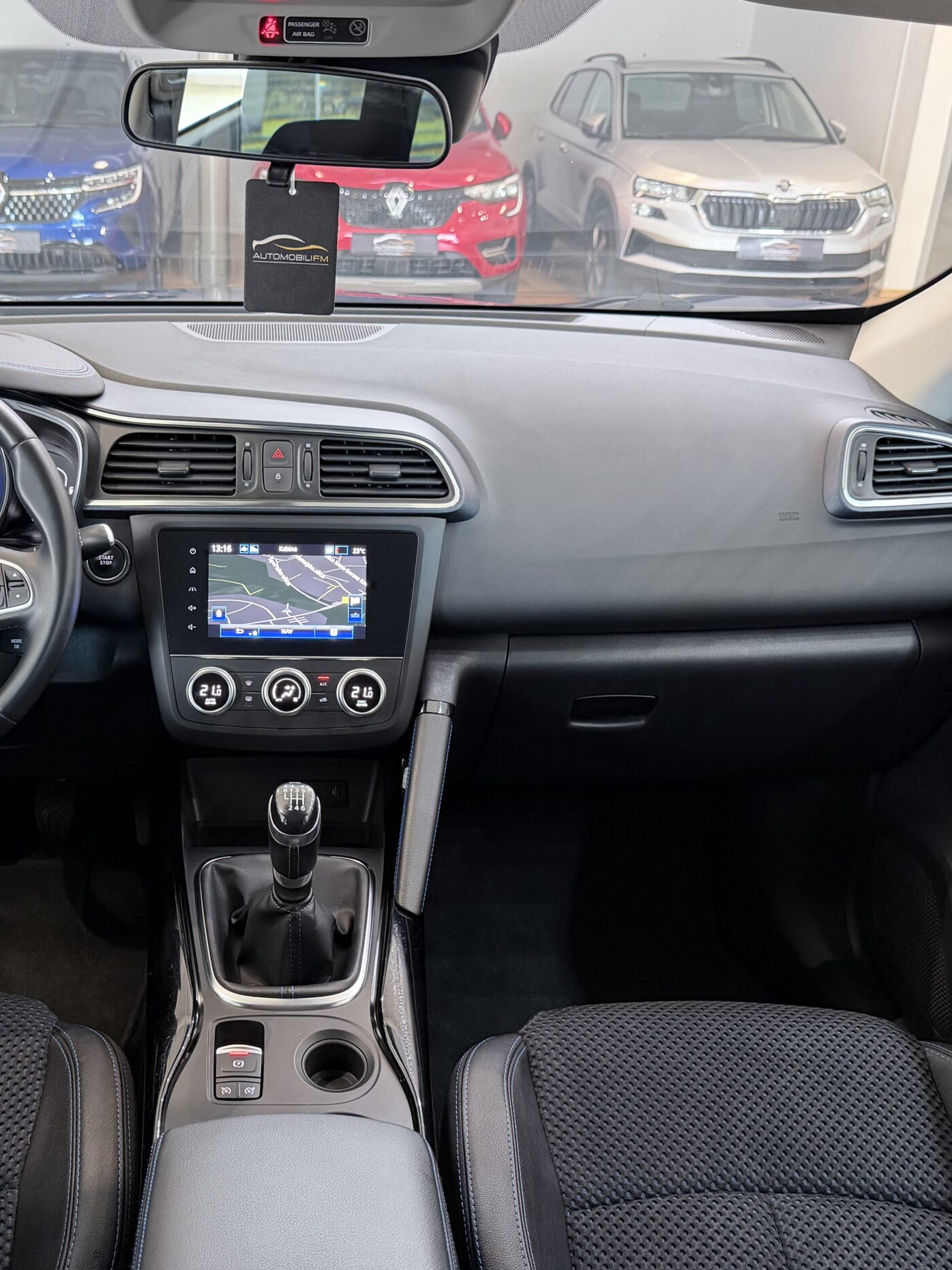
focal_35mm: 33
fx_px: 1210
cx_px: 278
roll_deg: -1.1
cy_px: 625
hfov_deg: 42.0
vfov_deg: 55.4
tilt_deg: -23.5
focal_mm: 6.76
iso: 400
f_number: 1.78
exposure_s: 1/50
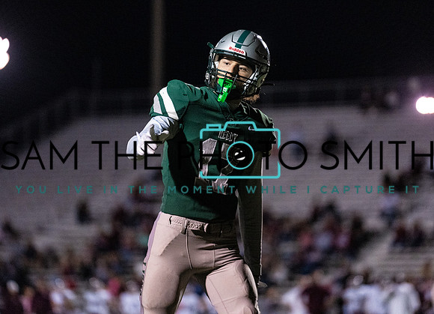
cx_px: 218
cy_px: 136
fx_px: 2494
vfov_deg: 7.2
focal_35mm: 202
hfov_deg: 9.9
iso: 12800
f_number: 2.8
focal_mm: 168
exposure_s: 1/1250
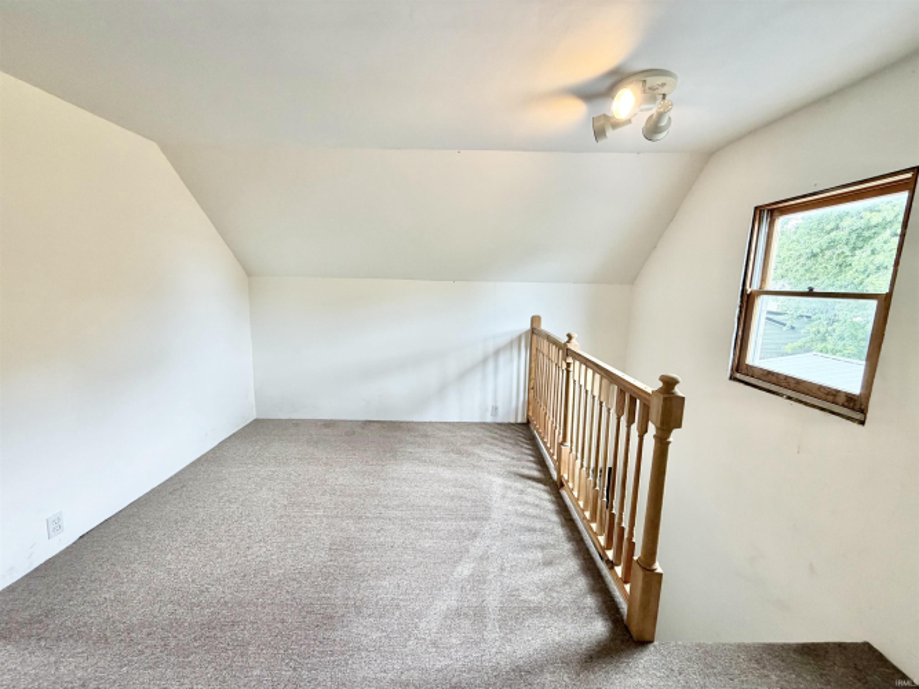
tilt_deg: -9.1
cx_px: 460
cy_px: 344
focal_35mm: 14
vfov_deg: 85.7
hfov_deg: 102.1
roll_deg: -1.5
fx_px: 372
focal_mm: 2.22
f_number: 2.2
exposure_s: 1/120
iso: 200
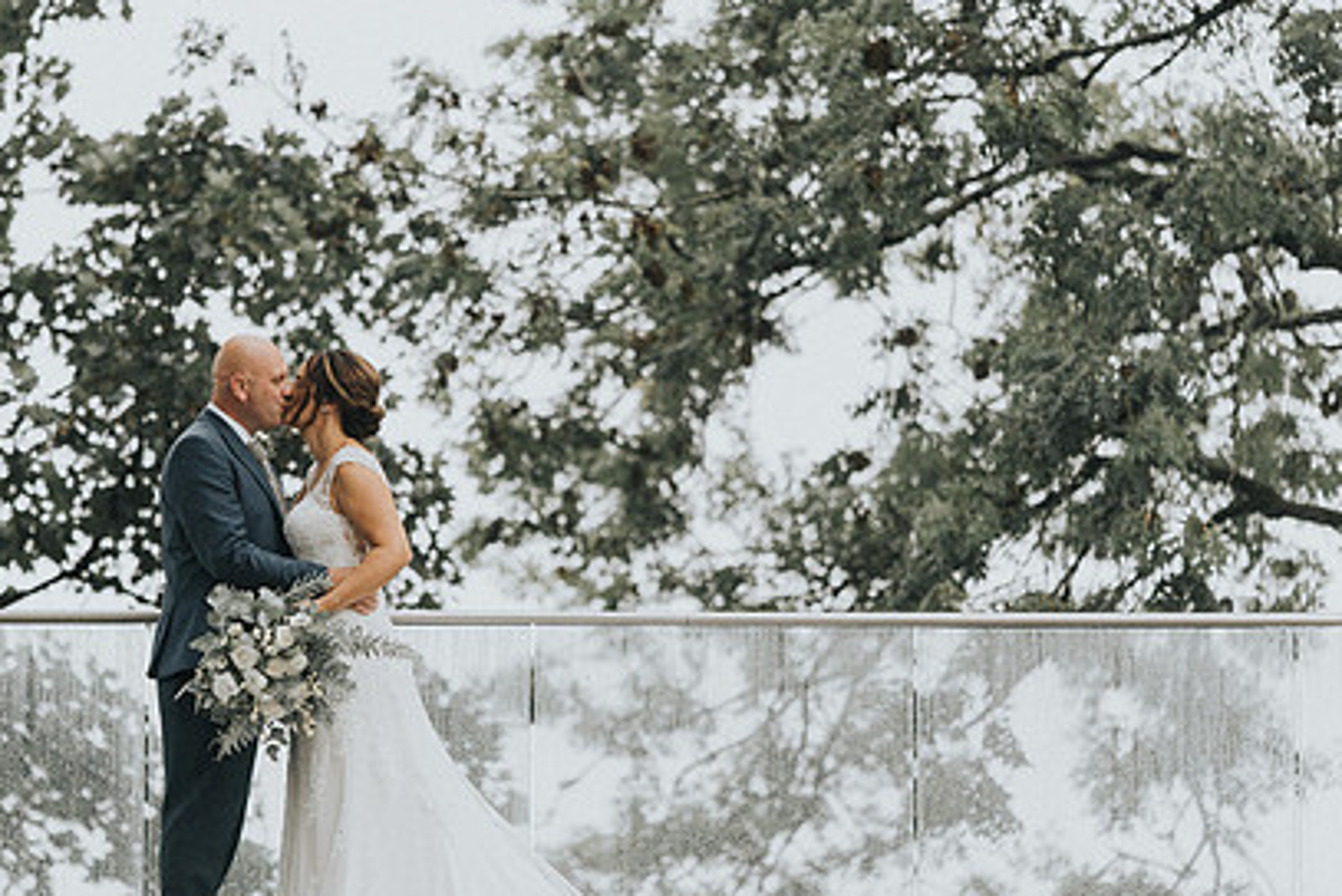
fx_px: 5036
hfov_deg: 15.2
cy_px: 451
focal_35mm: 135
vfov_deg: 10.2
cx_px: 586
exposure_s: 1/1600
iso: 100
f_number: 1.4
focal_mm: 85
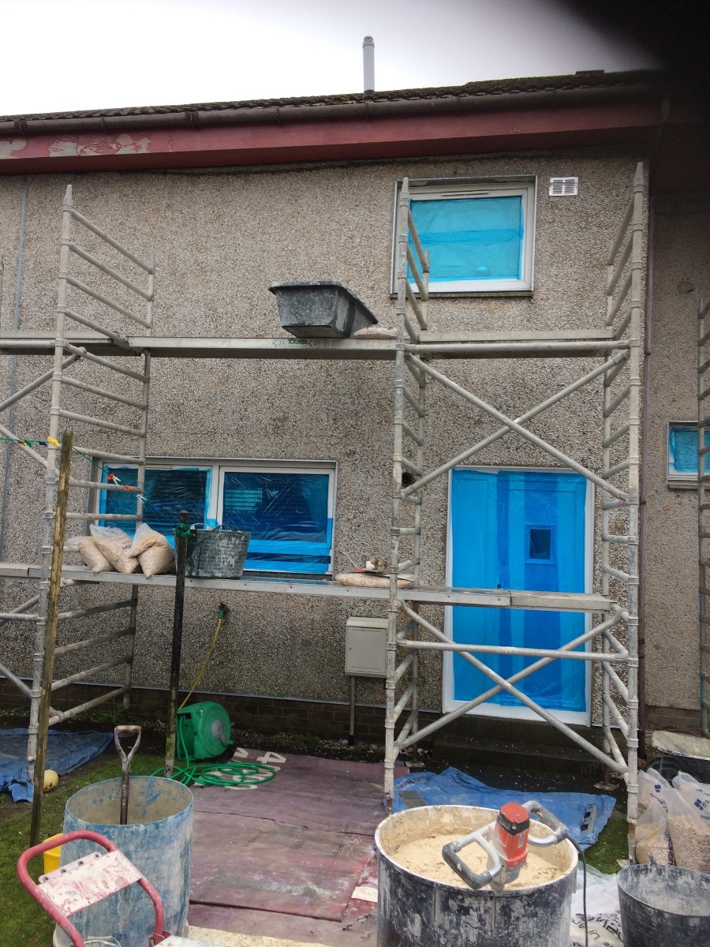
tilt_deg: +0.4
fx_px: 793
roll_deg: -2.8
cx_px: 355
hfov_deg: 48.2
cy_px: 474
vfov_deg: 61.7
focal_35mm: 29
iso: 32
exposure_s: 1/178
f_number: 2.2
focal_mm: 4.15
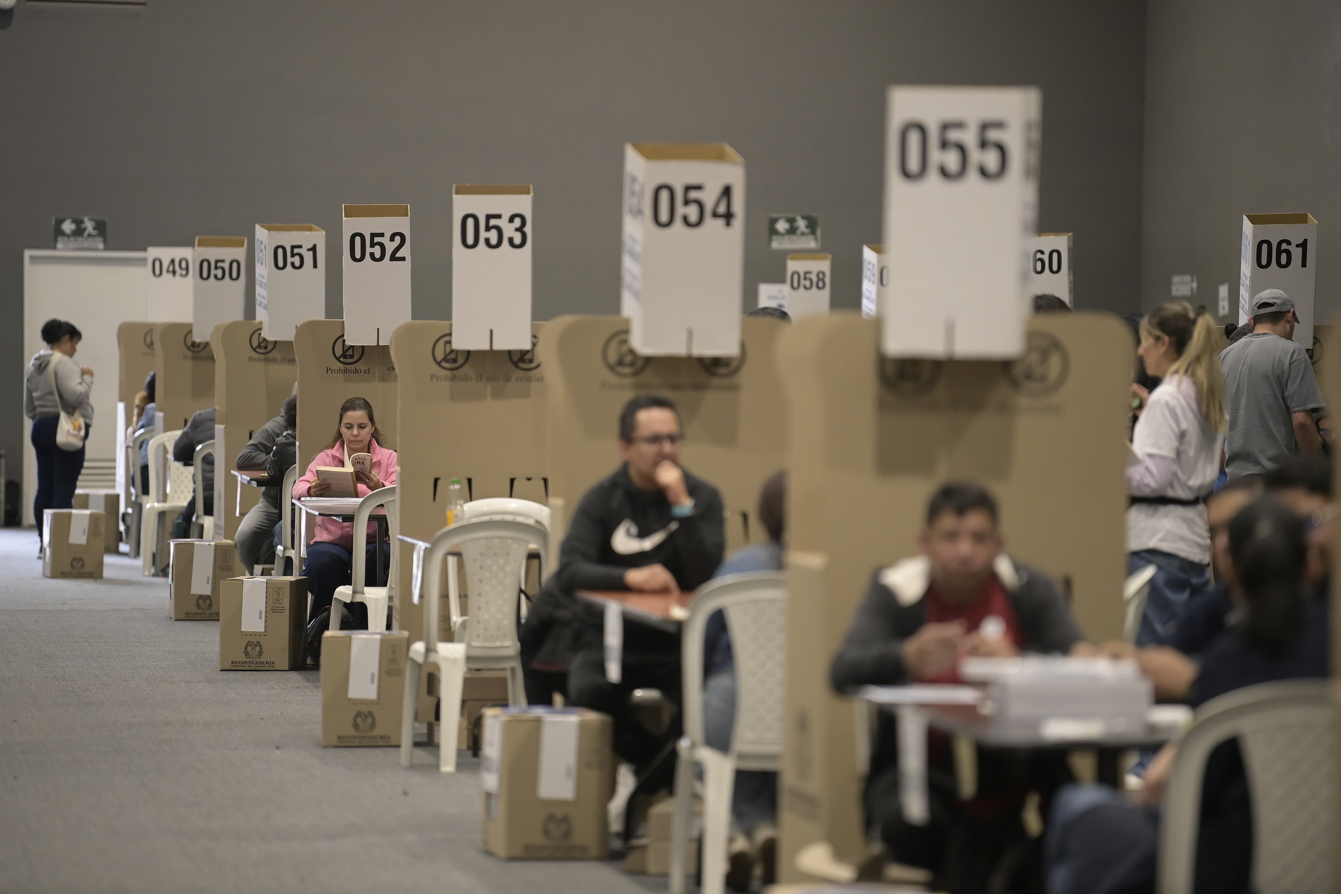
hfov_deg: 10.3
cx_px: 670
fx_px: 7449
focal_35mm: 200
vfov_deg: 6.9
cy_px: 447
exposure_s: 1/640
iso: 4000
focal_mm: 200
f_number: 2.8
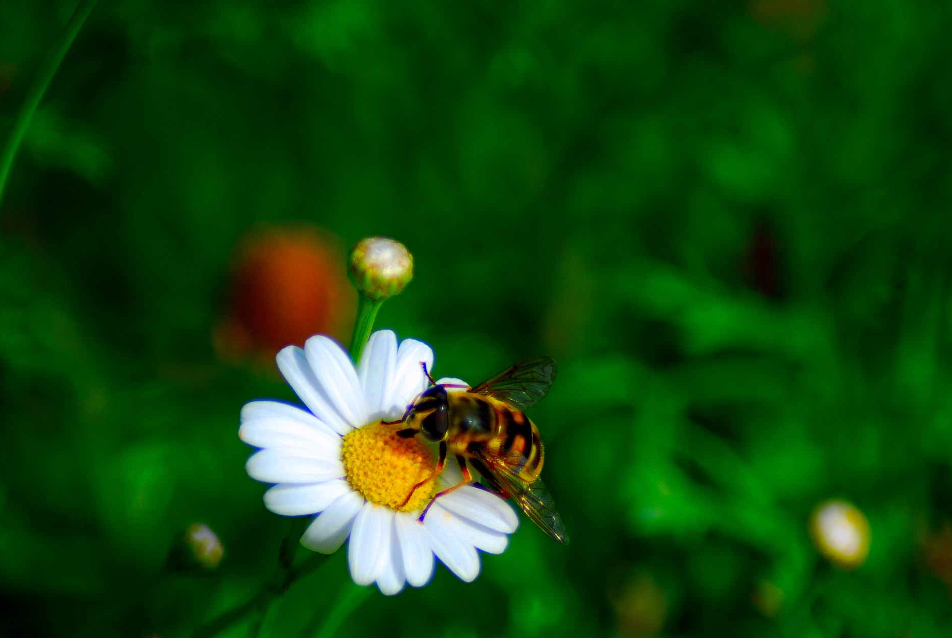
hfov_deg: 4.2
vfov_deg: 2.8
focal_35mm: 491
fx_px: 13001
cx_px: 477
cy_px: 332
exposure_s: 1/500
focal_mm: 300
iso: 100
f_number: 5.6
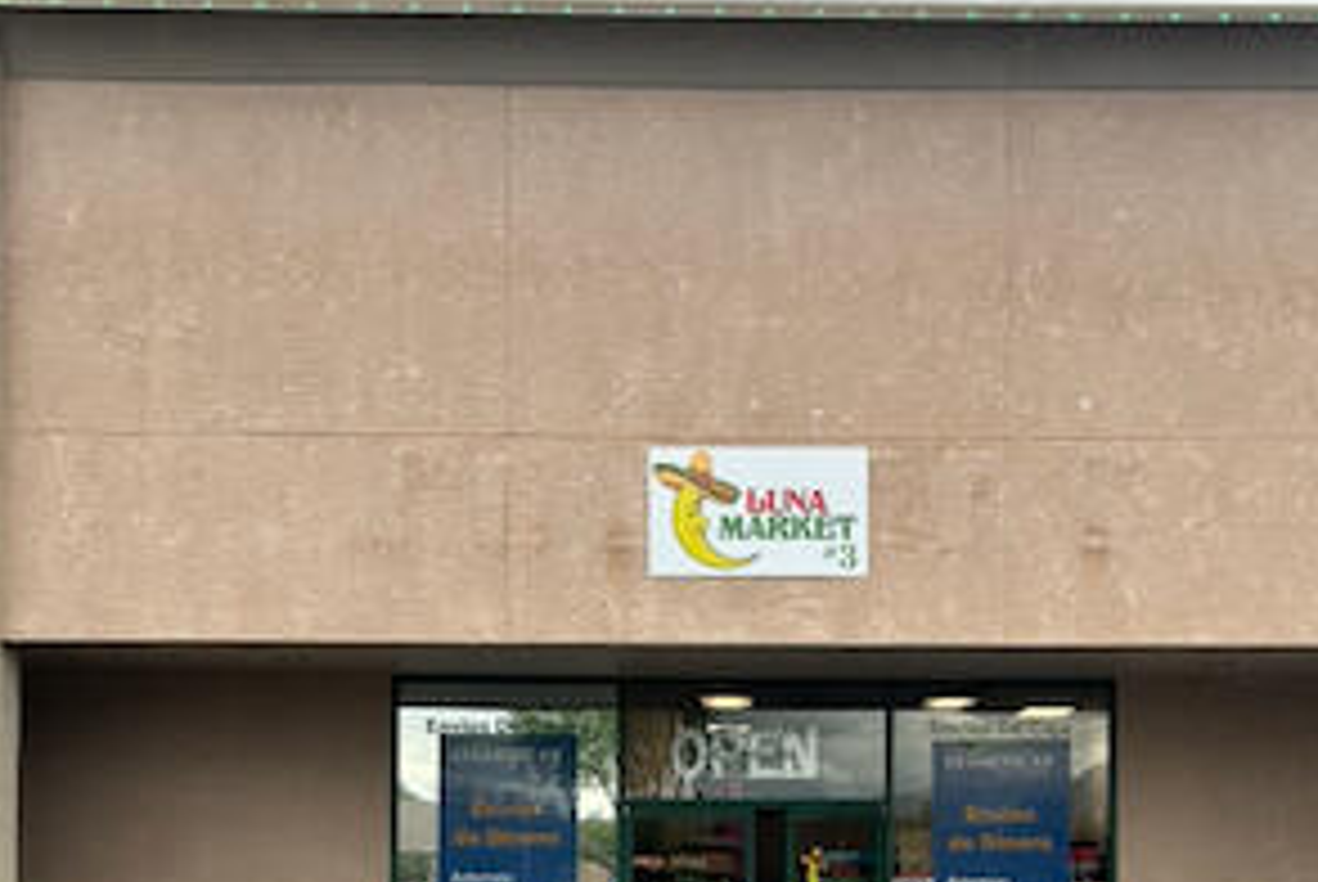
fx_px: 2162
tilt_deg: +3.1
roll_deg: +0.5
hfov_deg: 33.8
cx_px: 787
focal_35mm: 59
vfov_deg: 22.5
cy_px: 806
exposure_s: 1/763
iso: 50
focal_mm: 5.7
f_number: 1.5
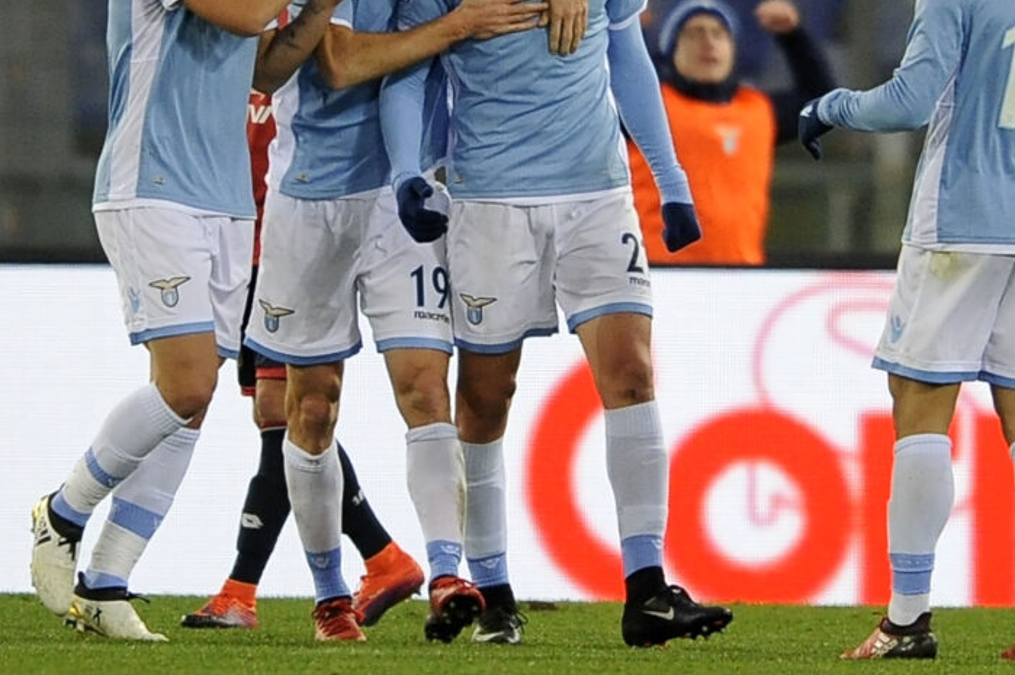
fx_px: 16510
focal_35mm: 586
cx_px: 603
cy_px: 197
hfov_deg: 3.5
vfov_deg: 2.3
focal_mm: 400
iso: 2000
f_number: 2.8
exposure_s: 1/800
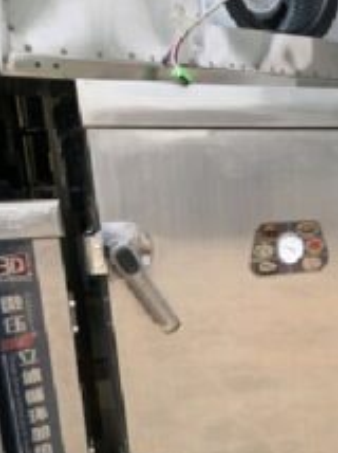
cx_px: 300
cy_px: 349
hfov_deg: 32.0
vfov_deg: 42.3
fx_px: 561
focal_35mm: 43
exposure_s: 1/244
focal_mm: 6.3
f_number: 1.7
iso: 12
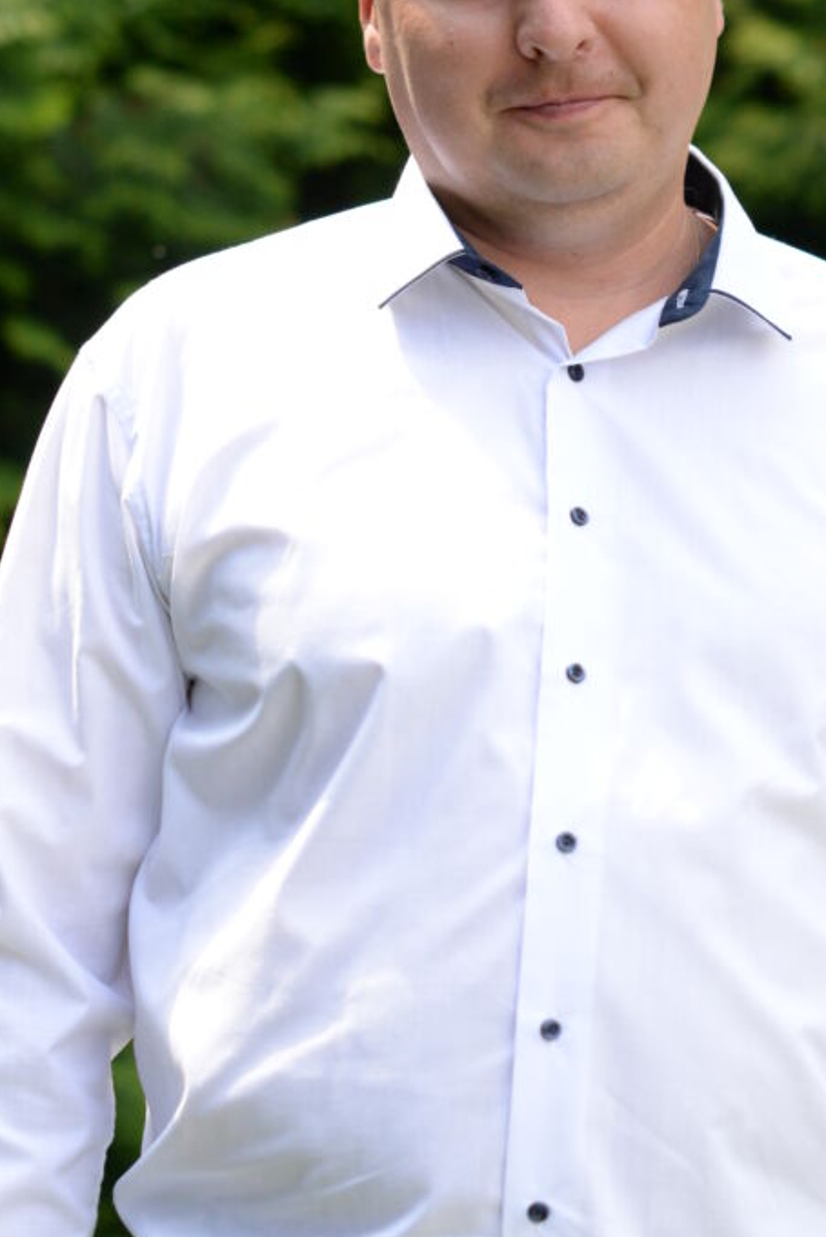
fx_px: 3885
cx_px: 527
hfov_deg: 12.1
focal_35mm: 113
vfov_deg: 18.1
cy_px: 660
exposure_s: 1/4000
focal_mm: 50
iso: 1000
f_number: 3.2
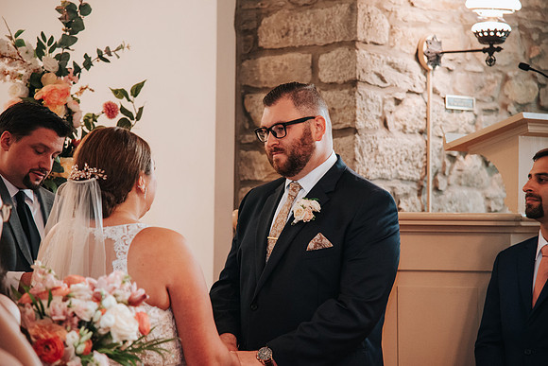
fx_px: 1736
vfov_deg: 12.0
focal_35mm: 114
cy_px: 183
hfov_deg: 17.9
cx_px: 274
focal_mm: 110
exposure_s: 1/60
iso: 3200
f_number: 4
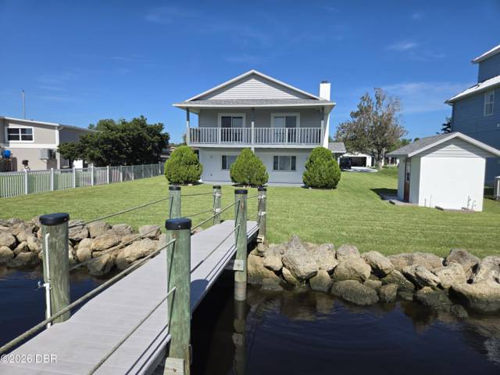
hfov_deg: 74.0
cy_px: 188
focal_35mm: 23
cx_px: 250
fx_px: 332
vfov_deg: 58.8
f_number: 1.8
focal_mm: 5.4
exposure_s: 1/2417
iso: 25
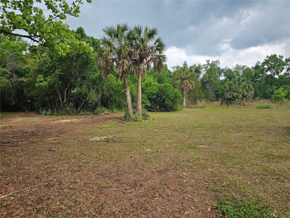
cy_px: 109
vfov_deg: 58.9
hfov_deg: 73.9
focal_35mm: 23
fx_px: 193
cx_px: 145
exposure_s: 1/239
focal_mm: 6.3
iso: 16
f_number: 1.7
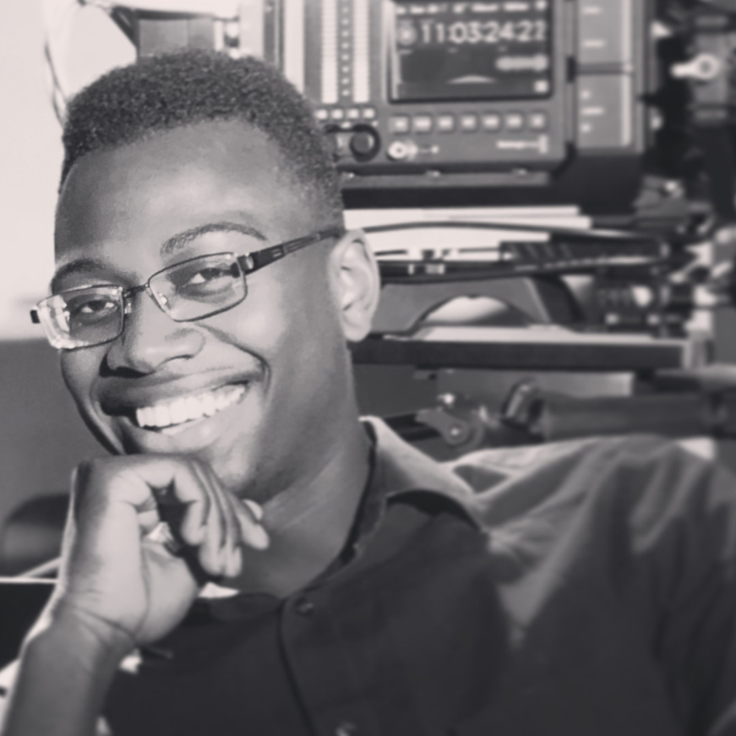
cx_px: 262
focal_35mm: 88
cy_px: 401
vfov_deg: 19.7
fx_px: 2117
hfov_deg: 19.7
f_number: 2.4
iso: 160
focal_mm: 6
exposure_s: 1/11
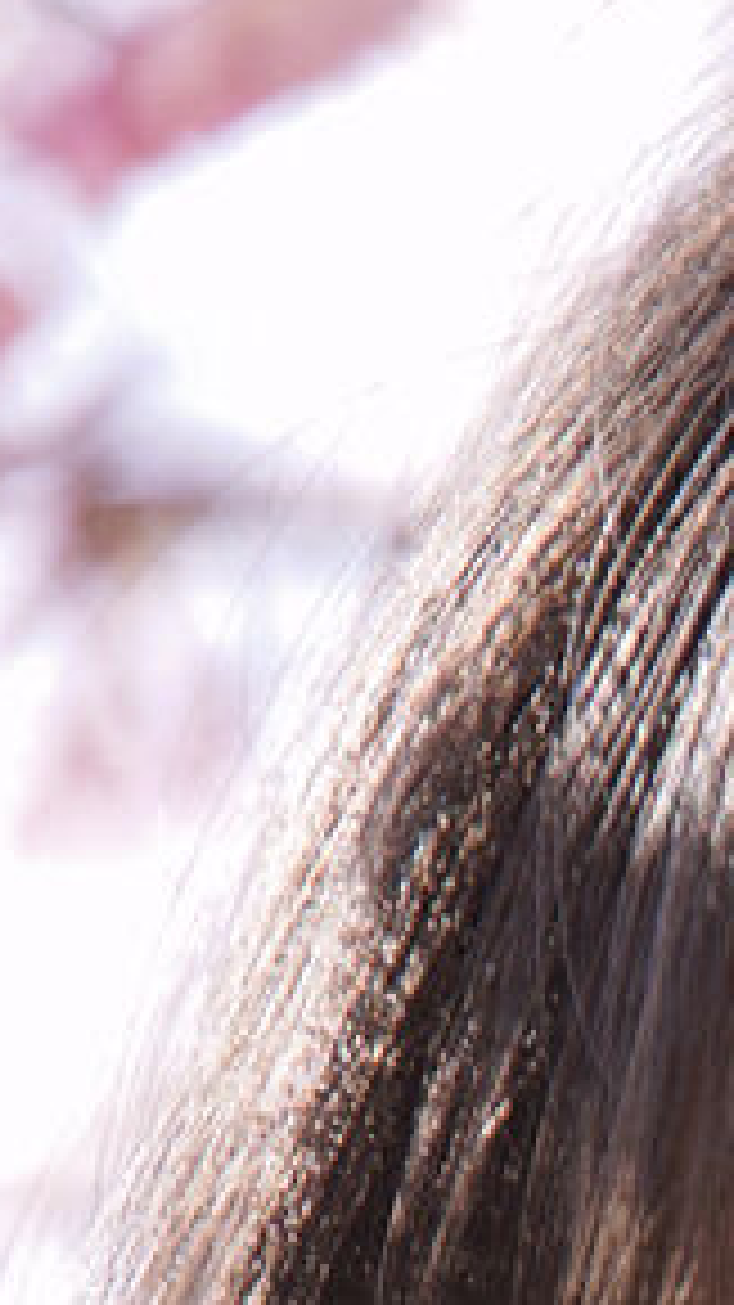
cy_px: 4000
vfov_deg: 4.5
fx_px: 15752
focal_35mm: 455
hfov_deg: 2.6
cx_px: 2499
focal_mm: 70
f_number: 3.5
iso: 100
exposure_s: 1/160
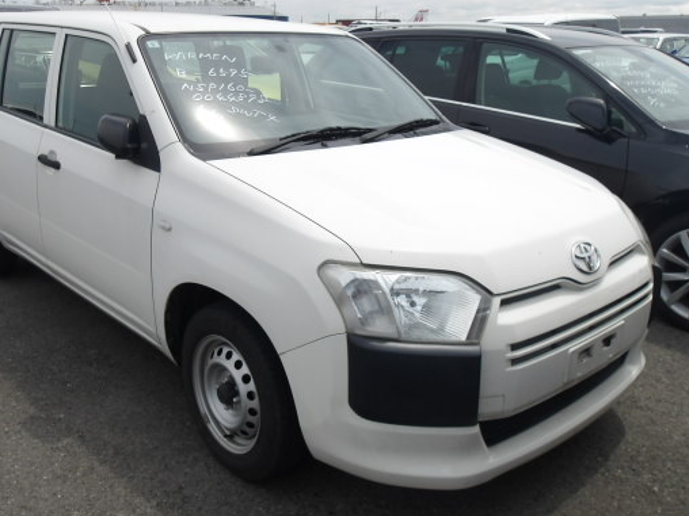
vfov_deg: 41.8
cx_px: 315
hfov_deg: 53.9
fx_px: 677
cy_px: 240
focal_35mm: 34
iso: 100
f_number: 10.4
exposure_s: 1/141
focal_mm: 4.9
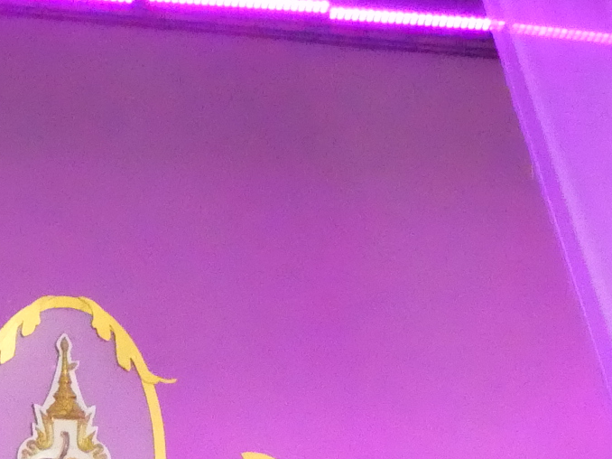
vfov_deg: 6.6
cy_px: 1066
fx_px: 3817
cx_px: 275
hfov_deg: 9.2
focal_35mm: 216
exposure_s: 1/400
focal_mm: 20
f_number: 8
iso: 10000
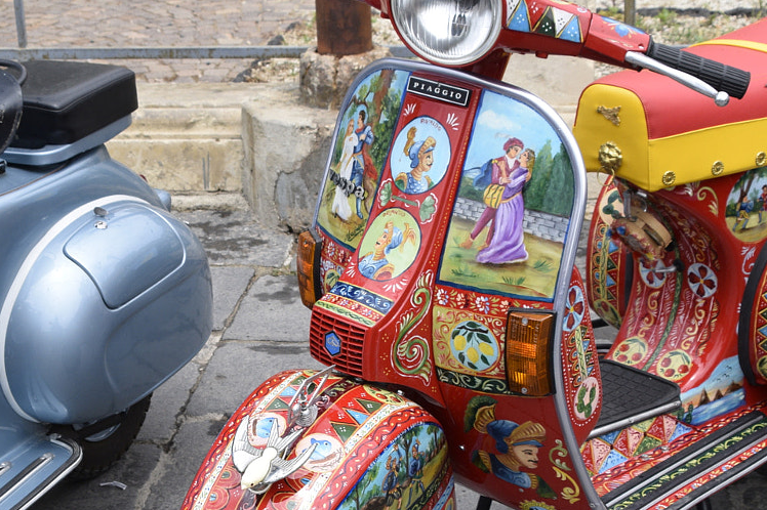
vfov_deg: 17.7
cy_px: 331
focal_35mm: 77
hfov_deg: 26.3
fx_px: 1640
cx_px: 316
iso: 200
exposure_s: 1/320
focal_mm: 24
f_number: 9
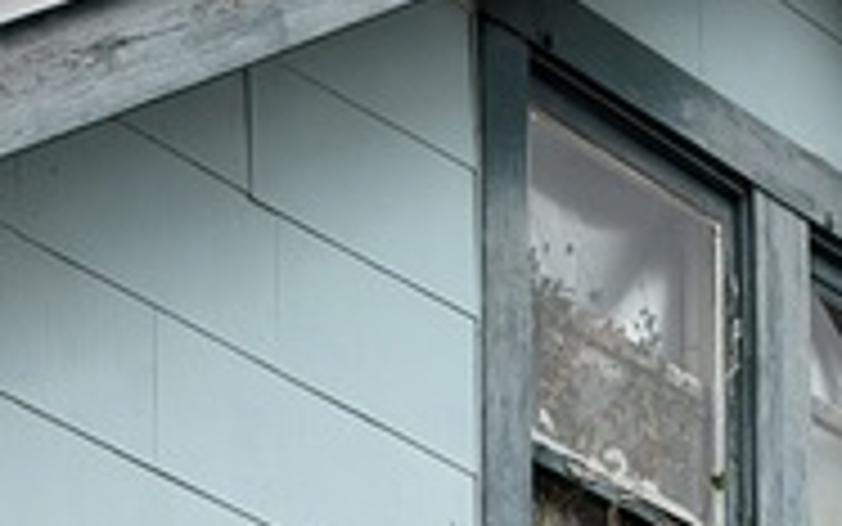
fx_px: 4224
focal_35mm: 184
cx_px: 342
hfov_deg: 11.4
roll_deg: -2.1
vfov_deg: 6.2
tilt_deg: +3.3
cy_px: 1902
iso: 64
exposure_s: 1/2865
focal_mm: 6.93
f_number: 1.8
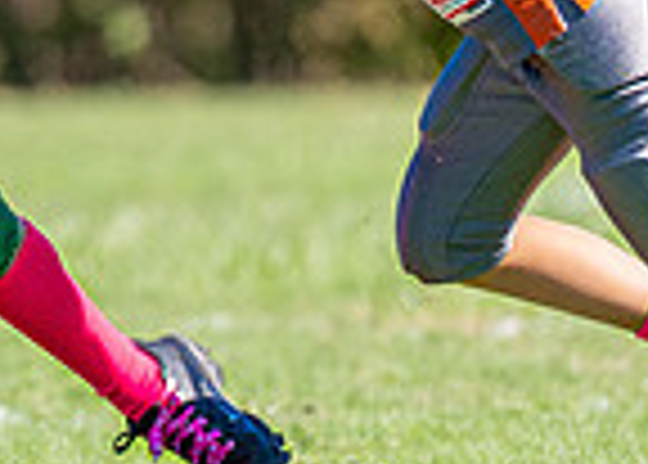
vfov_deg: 1.1
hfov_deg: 1.6
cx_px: -130
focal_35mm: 1261
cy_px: -30
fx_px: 23218
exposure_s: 1/3200
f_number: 2.8
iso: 160
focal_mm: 200
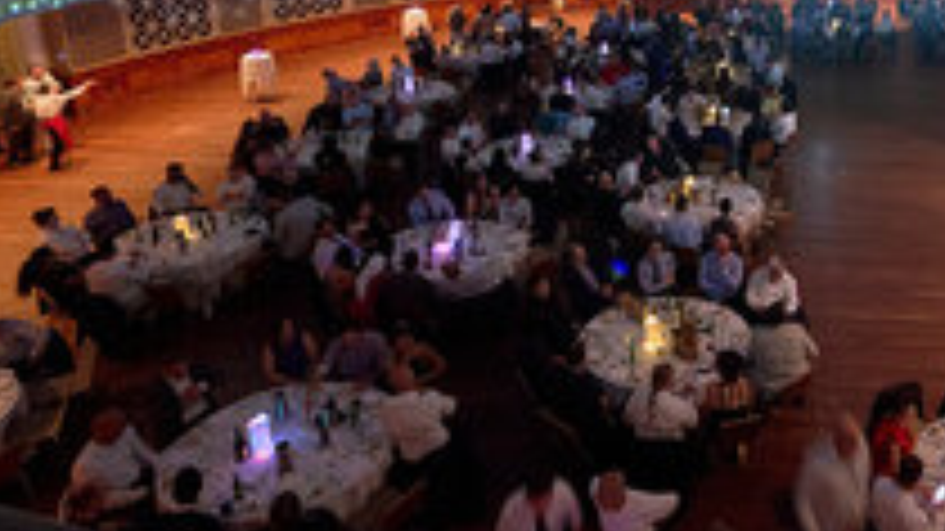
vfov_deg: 37.7
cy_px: 20
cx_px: 738
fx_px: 701
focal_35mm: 28
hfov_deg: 62.9
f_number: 6.3
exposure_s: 1/6
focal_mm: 14
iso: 2000
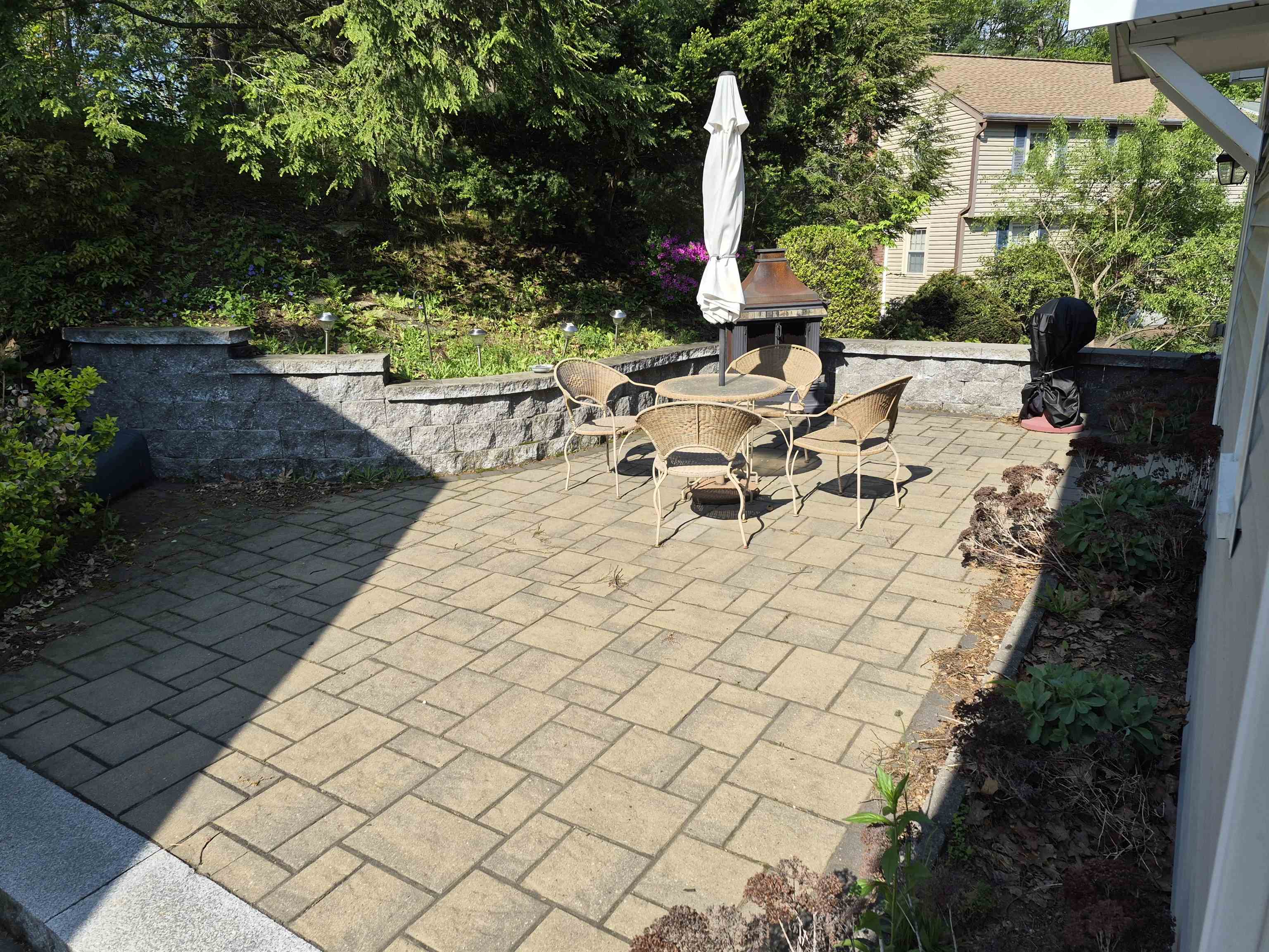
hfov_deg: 73.9
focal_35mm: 23
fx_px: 843
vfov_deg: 58.9
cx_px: 634
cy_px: 476
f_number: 1.8
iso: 80
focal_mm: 5.4
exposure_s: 1/3536
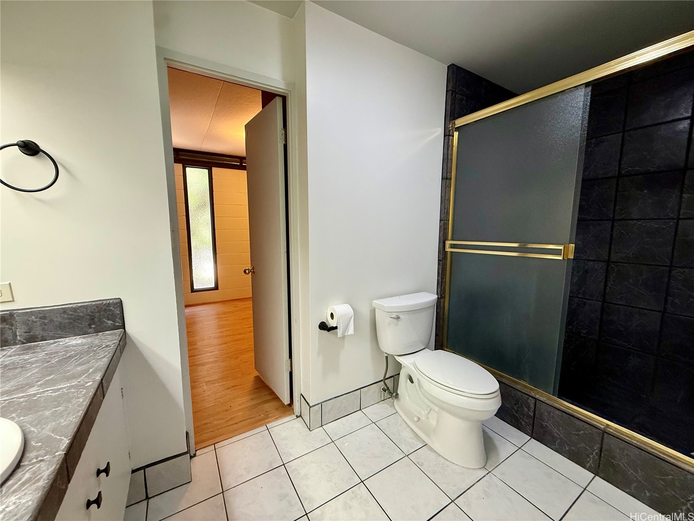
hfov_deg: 102.1
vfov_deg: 85.7
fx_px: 281
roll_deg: +0.6
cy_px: 260
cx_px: 347
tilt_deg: -7.4
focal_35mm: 14
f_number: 2.2
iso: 320
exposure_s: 1/60
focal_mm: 2.22
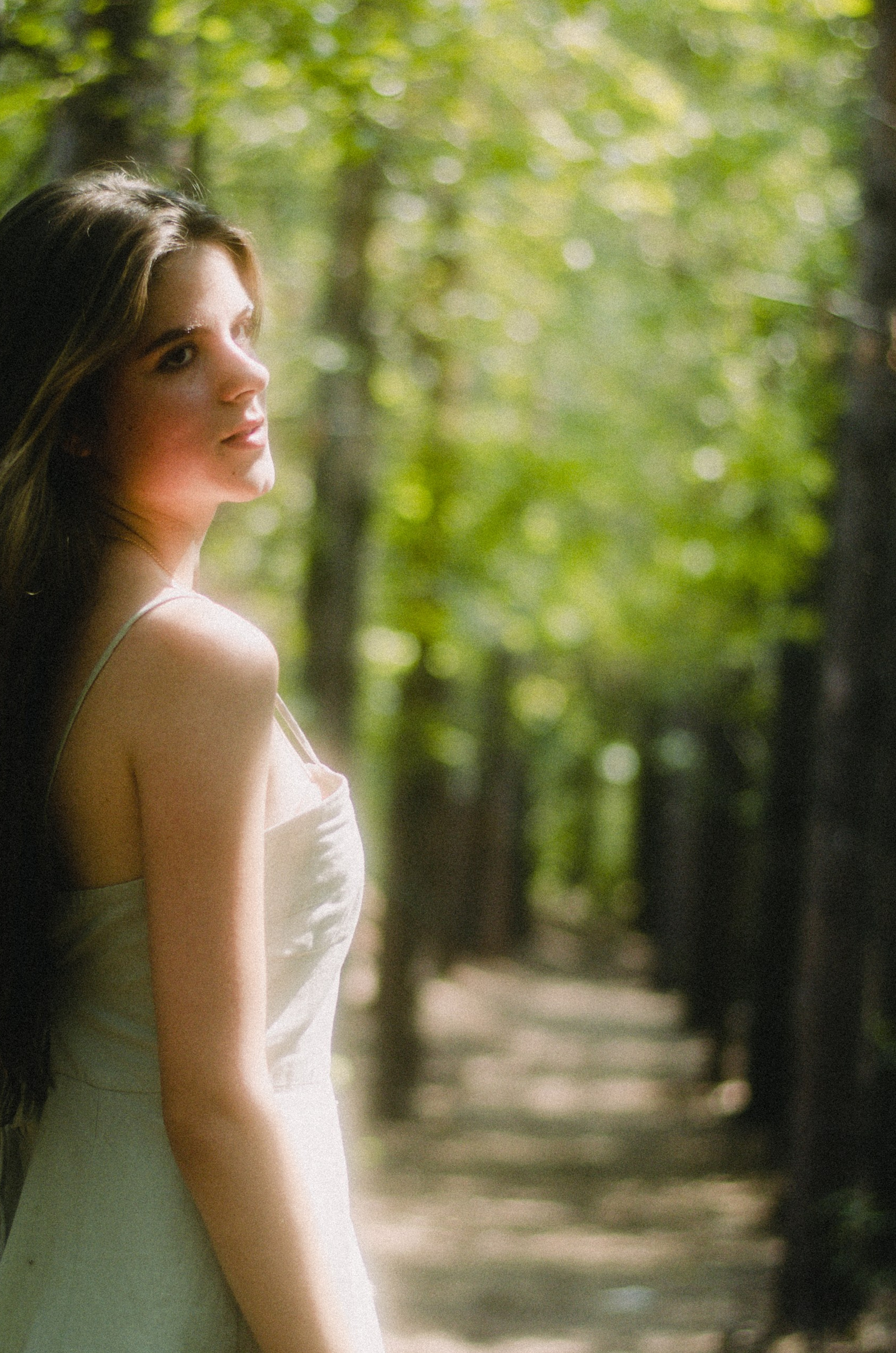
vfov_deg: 17.1
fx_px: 4500
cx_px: 330
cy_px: 778
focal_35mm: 120
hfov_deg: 11.4
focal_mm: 50
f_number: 1.8
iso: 100
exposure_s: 1/400
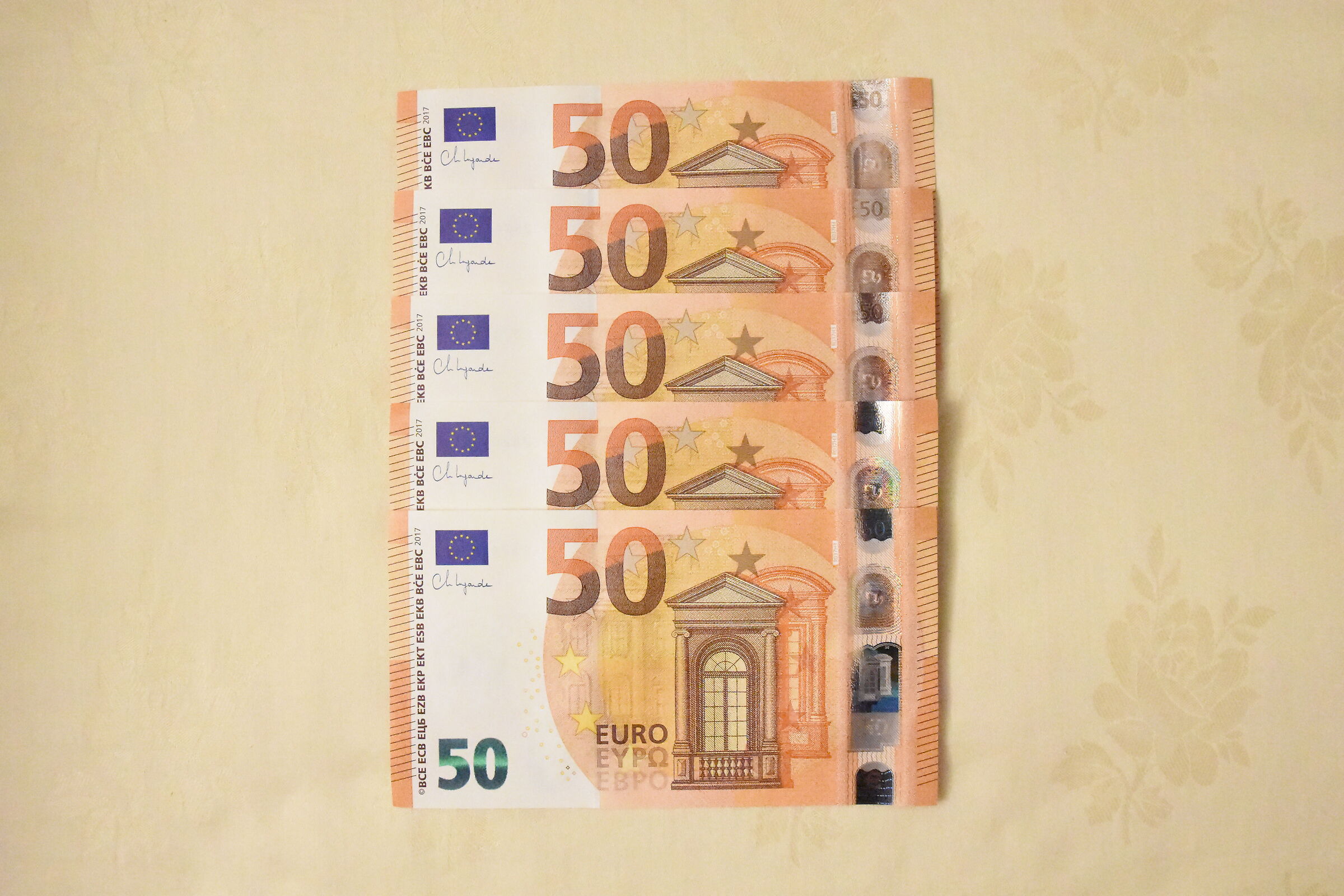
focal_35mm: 36
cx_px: 672
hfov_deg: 53.1
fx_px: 1344
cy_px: 448
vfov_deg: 36.9
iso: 25600
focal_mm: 24
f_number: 8
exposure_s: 1/60
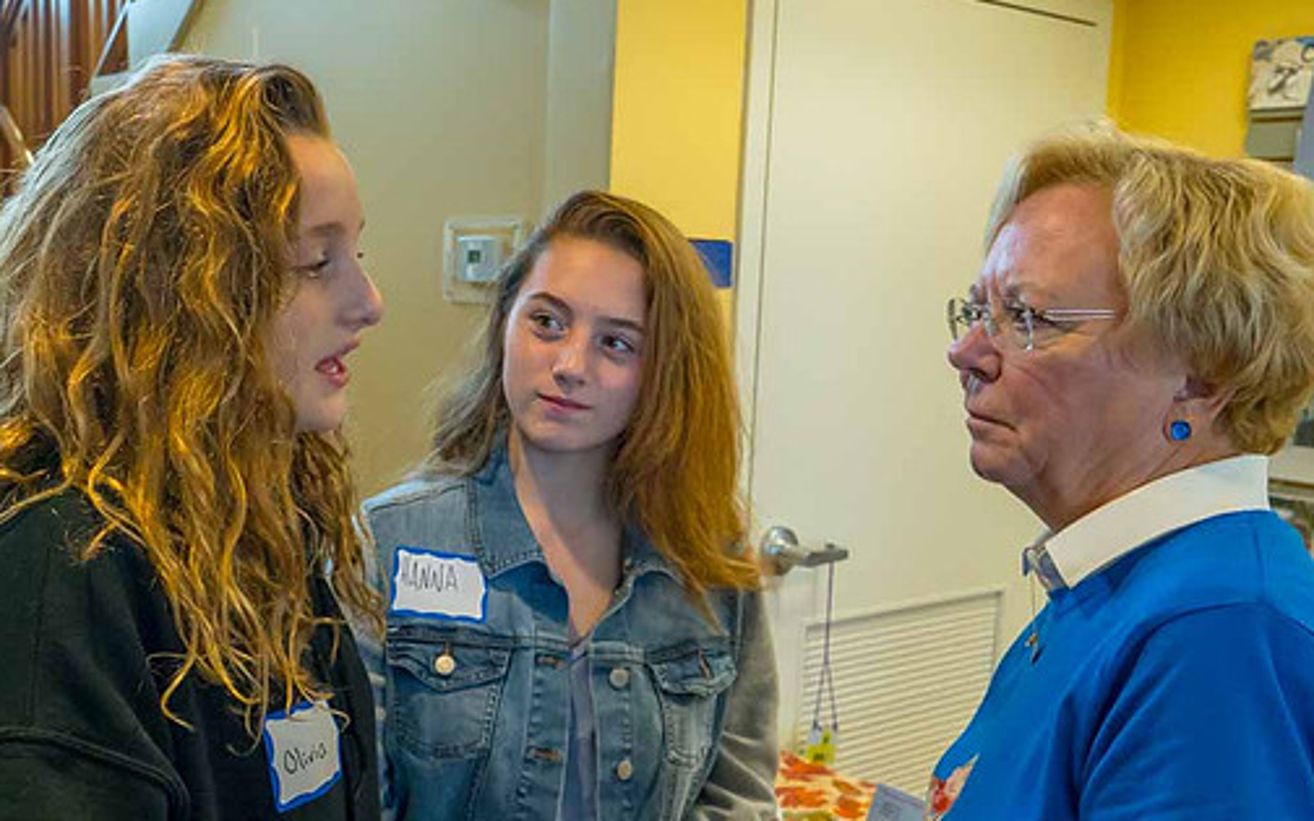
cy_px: 455
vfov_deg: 32.7
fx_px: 1397
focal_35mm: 39
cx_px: 594
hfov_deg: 50.3
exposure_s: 1/400
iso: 3200
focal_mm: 16
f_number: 4.5
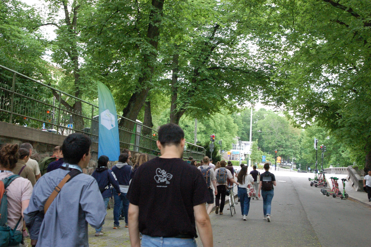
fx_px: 494
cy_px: 124
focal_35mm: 48
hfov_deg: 41.1
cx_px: 186
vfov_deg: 28.0
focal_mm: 32
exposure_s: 1/125
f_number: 8
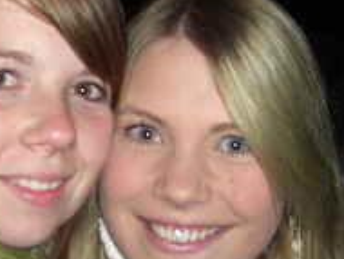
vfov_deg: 15.0
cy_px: 147
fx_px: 985
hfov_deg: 19.5
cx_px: 45
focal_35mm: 99
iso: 200
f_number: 2.8
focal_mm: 7.9
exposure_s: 1/60
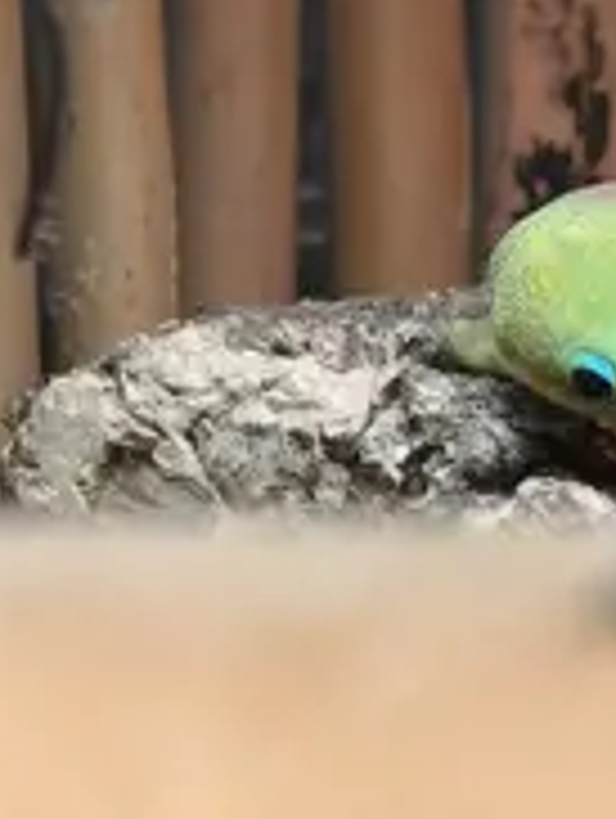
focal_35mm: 294
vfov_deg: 6.7
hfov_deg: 5.1
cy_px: 536
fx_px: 6959
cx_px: 629
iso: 125
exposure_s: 1/100
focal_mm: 6.19
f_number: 1.65
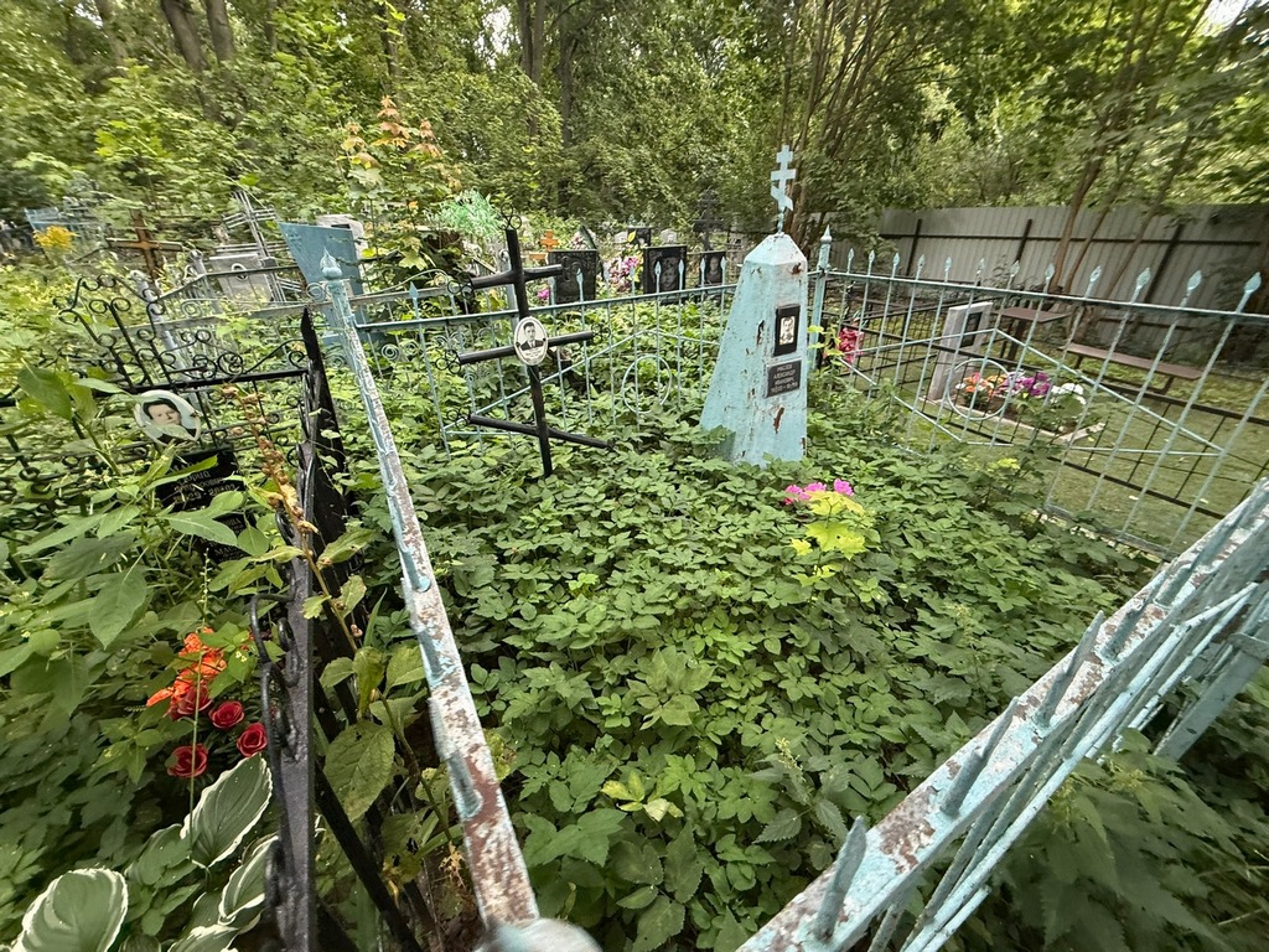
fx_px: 513
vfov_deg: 85.7
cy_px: 476
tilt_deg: -25.1
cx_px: 634
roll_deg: -2.6
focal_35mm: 14
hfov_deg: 102.1
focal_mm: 2.22
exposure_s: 1/99
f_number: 2.2
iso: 320
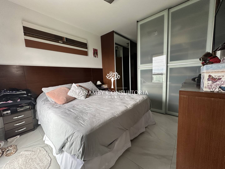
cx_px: 112
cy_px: 84
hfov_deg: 102.1
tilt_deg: -6.5
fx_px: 91
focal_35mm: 14
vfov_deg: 85.7
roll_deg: +2.2
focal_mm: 2.22
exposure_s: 1/99
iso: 160
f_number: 2.2
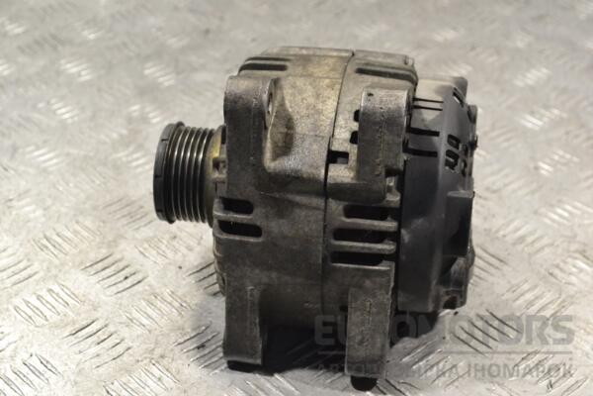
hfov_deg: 28.1
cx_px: 296
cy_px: 198
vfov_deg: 18.9
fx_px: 1186
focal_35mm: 72
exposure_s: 1/250
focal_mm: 48
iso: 3200
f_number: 8
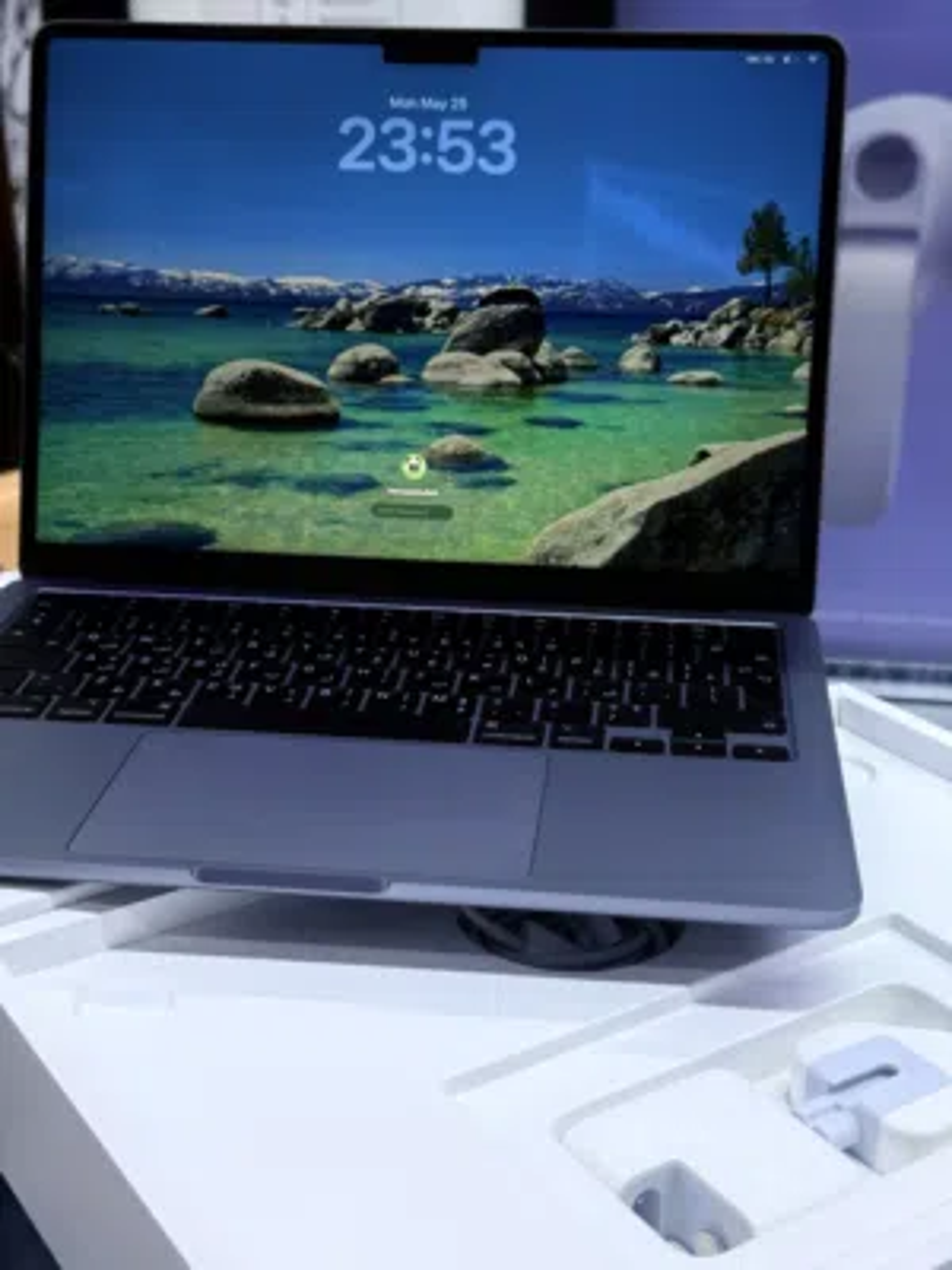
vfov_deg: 39.7
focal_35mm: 48
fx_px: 1760
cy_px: 635
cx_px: 476
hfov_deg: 30.3
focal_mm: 6.76
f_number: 1.78
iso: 100
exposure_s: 1/326
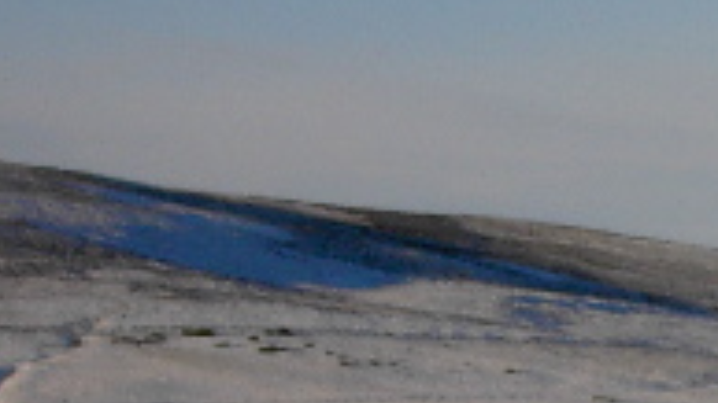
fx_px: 8622
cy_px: 643
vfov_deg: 2.7
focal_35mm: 453
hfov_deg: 4.7
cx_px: 1299
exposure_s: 1/320
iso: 100
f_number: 9.5
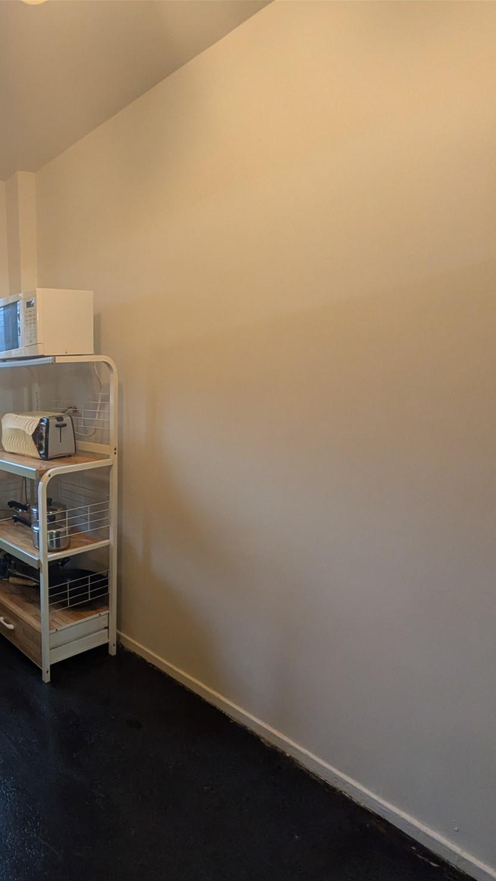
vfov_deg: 83.8
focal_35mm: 21
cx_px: -27
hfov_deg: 43.7
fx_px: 491
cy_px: 454
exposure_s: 1/60
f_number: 2.2
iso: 119
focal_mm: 1.83
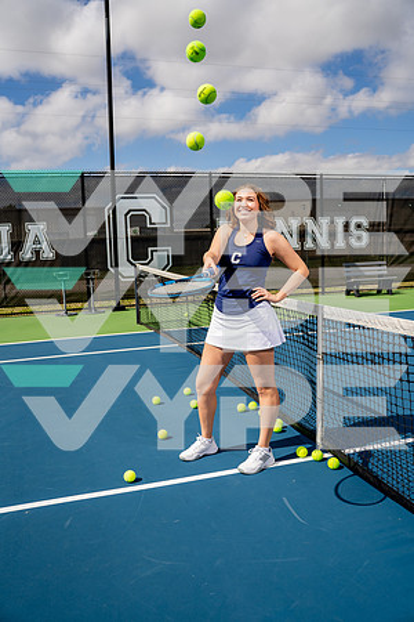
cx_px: 207
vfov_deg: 61.9
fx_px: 517
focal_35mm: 30
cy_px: 311
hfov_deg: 43.6
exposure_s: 1/1600
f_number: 4
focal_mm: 30
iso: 100
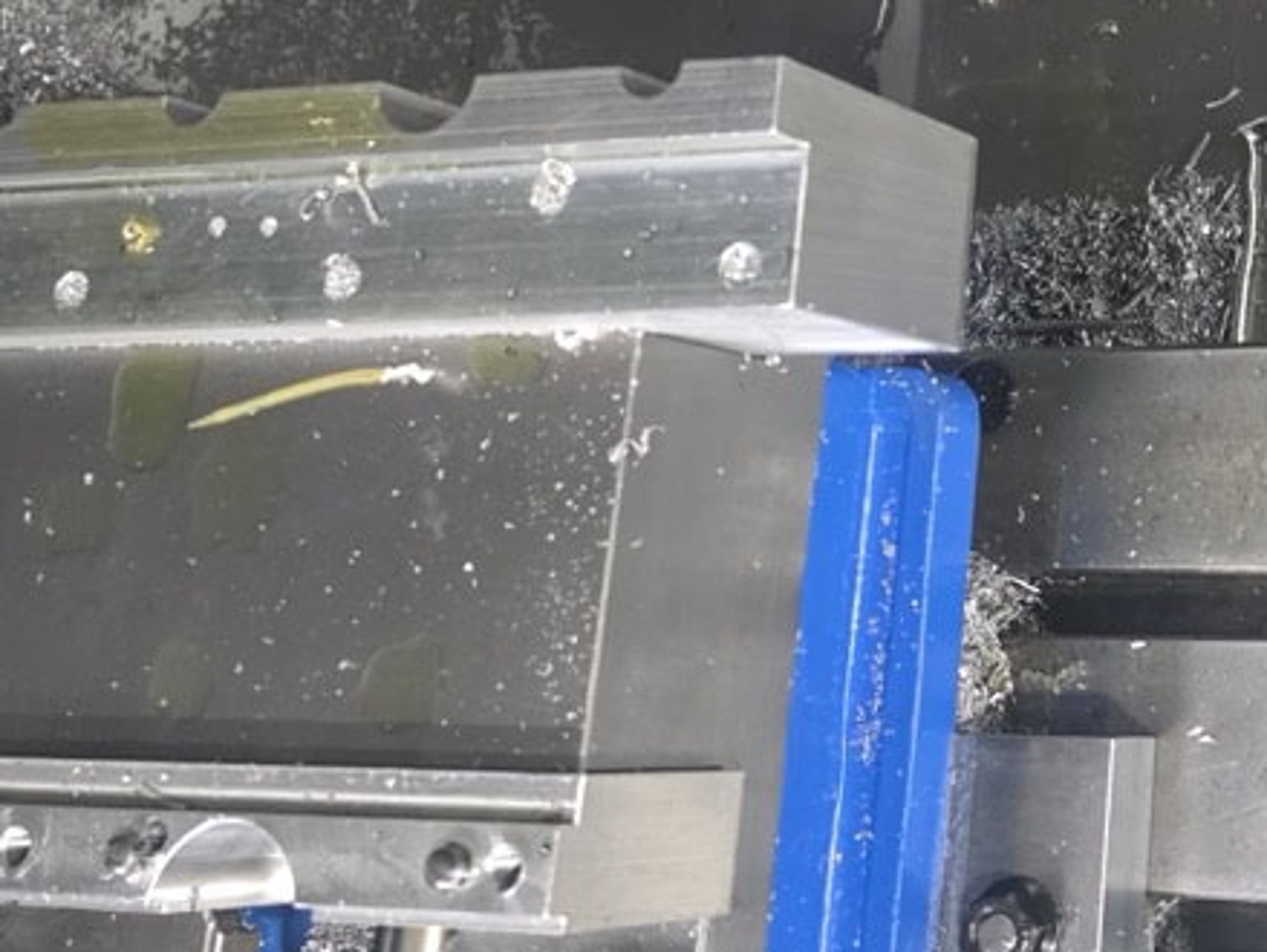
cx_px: 1524
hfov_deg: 25.9
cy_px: -46
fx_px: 2454
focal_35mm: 67
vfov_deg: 21.1
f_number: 1.7
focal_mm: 6.3
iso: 2000
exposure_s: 1/60
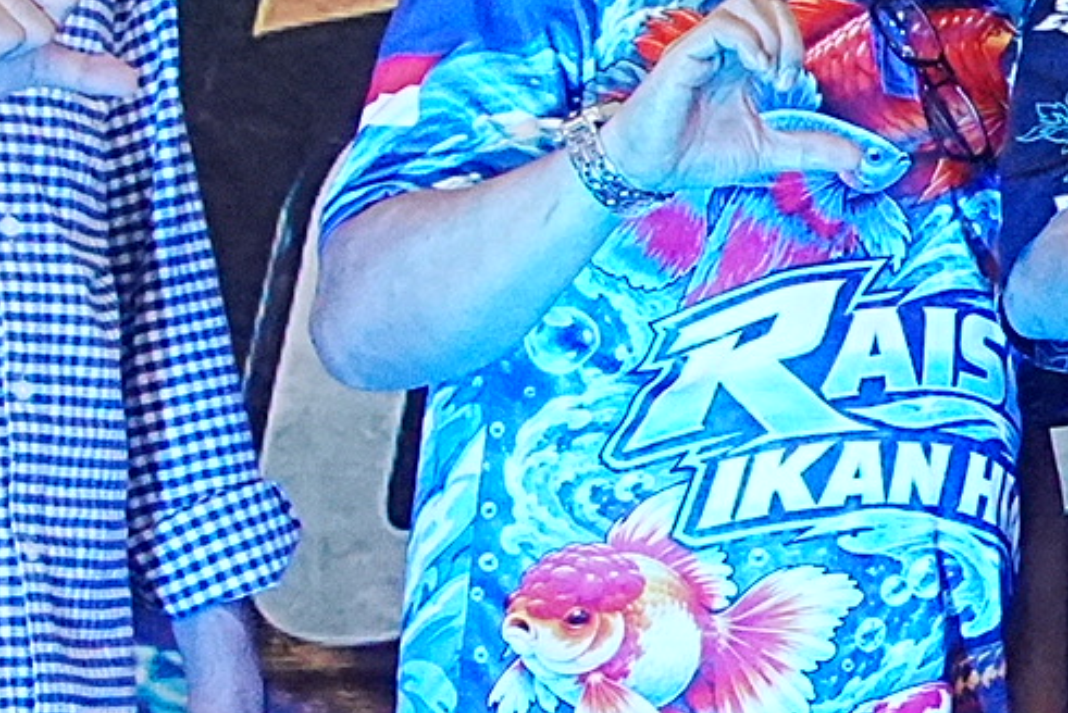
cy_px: 133
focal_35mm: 271
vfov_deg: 5.1
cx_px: 2443
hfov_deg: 7.2
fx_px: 8044
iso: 8000
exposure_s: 1/200
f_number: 6.3
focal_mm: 38
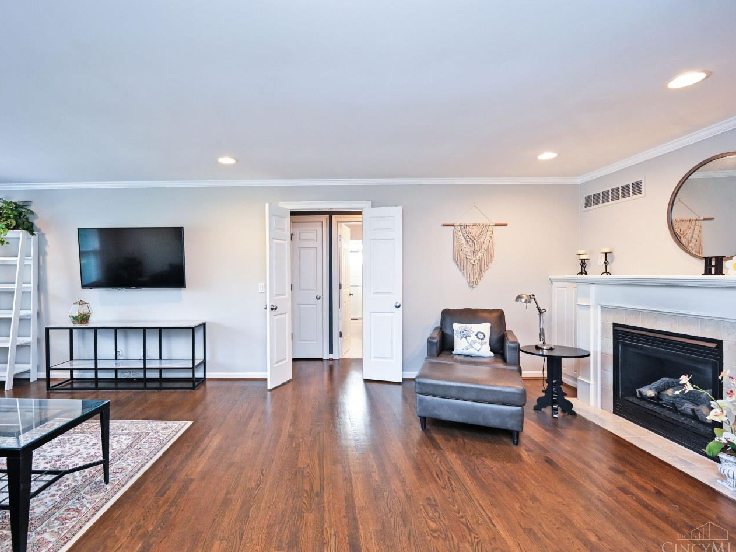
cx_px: 314
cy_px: 277
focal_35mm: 17
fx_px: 352
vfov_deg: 76.1
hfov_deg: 91.9
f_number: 4
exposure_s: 1/60
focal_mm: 14.5
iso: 720
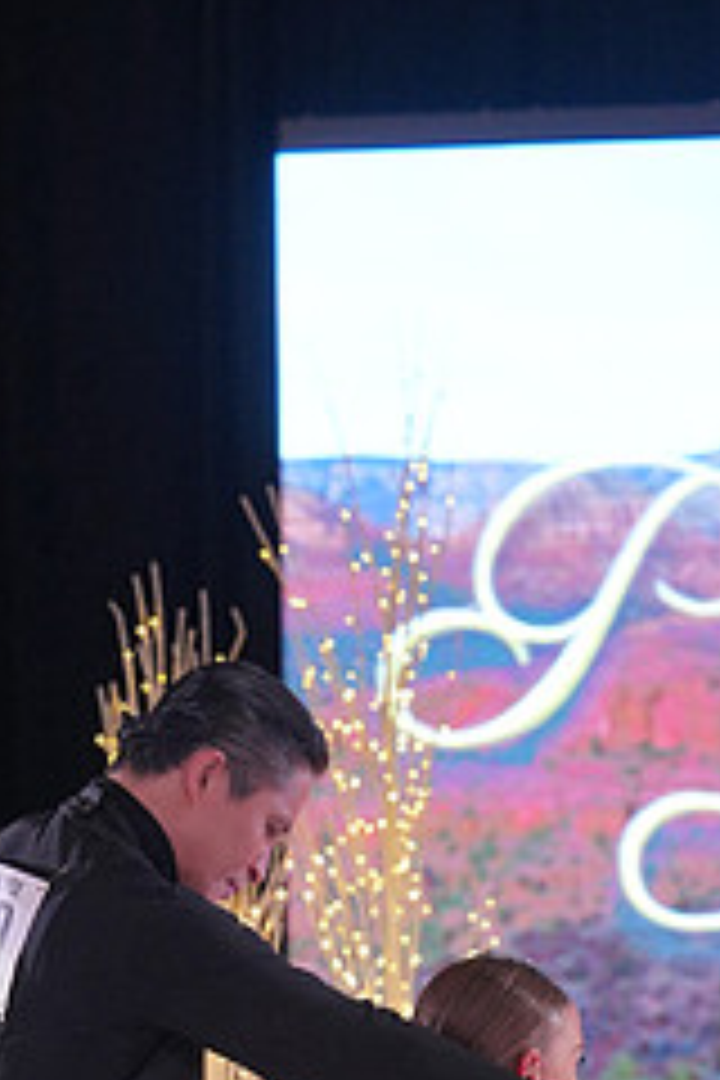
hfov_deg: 5.3
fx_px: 7829
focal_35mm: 261
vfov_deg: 7.8
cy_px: 1251
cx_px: 259
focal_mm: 108
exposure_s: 1/400
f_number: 4
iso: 1600
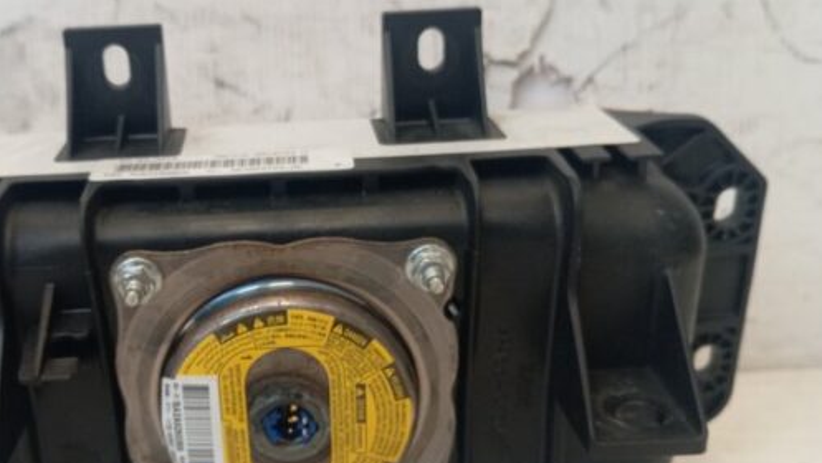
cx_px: 286
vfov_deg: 27.5
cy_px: 328
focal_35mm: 43
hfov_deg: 46.7
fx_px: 938
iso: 807
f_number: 1.8
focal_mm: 4.22
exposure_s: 1/33.3
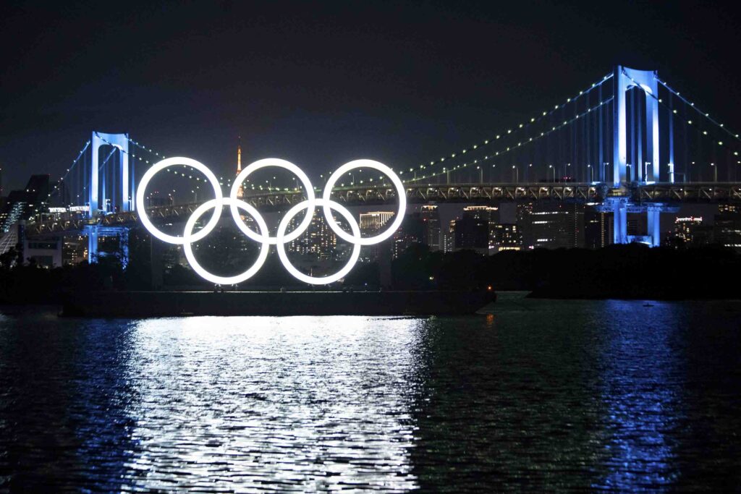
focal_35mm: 85
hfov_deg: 23.9
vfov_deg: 16.1
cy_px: 247
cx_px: 370
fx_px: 1750
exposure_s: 1/50
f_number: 4
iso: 5000
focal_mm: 85
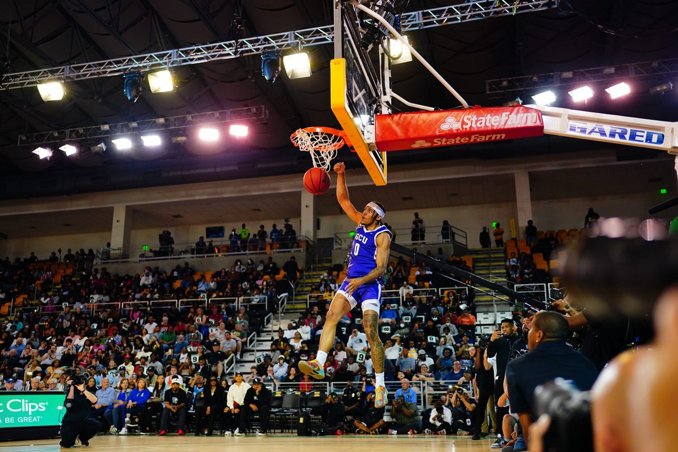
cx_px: 339
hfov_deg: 54.4
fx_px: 659
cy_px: 226
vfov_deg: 37.9
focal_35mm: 35
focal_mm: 35
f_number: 1.8
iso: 1600
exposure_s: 1/1250
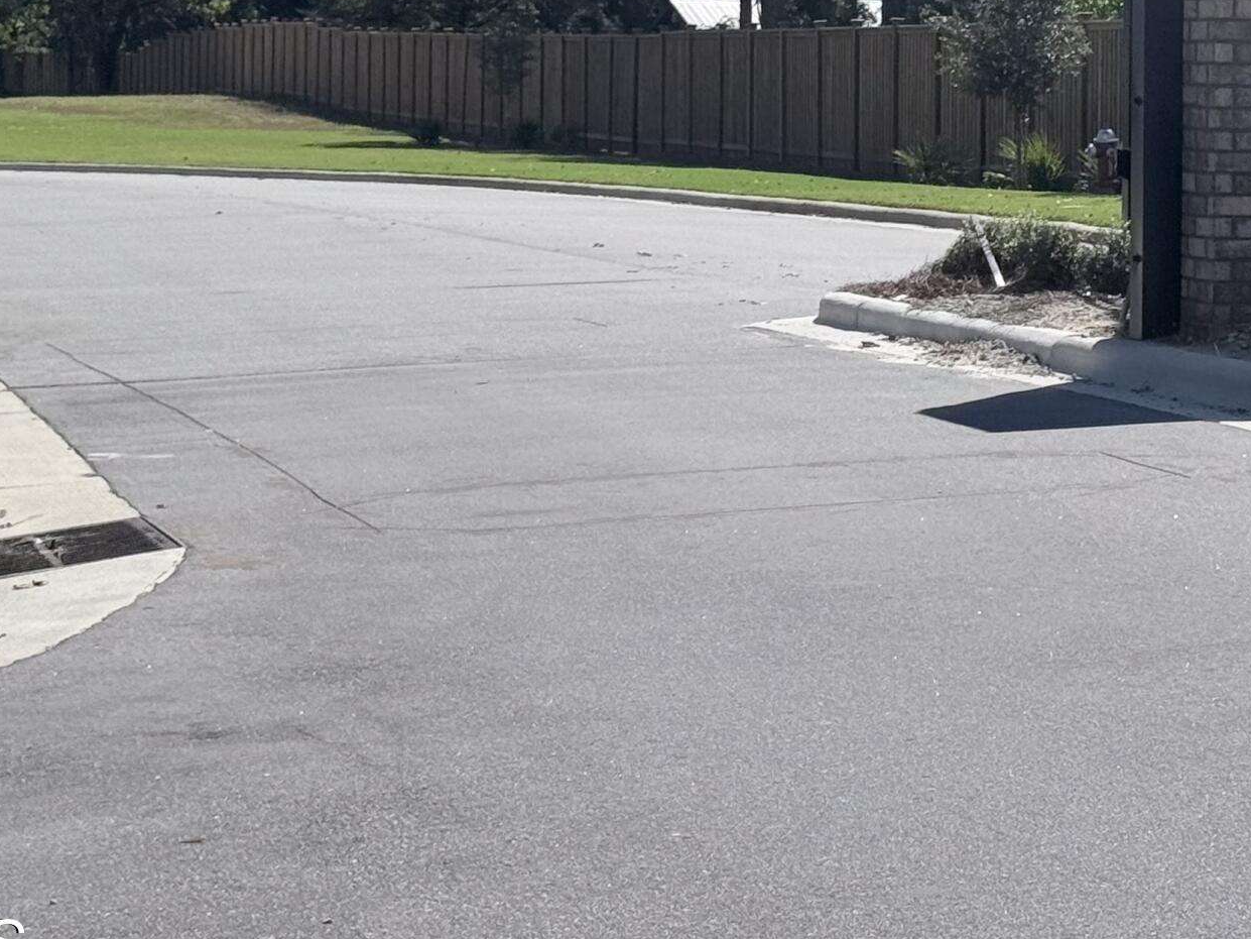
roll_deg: -0.7
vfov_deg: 12.6
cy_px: -87
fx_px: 4193
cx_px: 1056
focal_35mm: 116
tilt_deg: +1.4
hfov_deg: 16.8
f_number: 1.78
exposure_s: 1/7874
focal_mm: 6.76
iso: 64
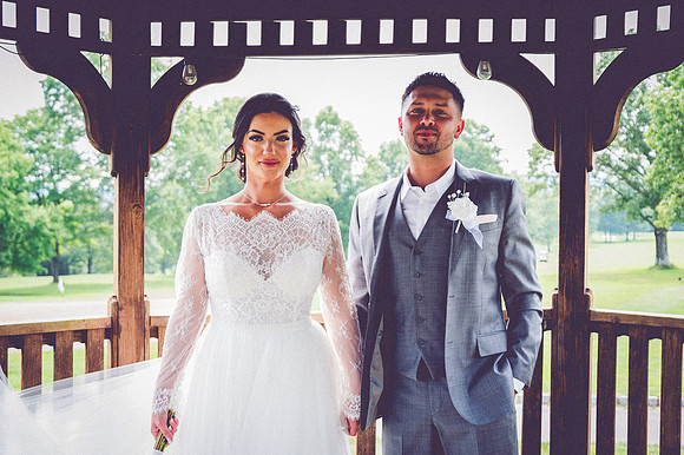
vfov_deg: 27.2
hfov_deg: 39.9
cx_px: 344
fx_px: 942
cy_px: 217
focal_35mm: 50
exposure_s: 1/200
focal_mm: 47
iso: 400
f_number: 5
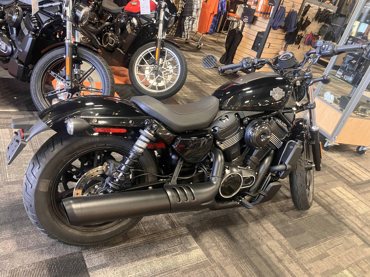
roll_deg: -16.1
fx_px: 299
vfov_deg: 49.7
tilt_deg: -26.8
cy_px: 138
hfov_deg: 63.4
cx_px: 185
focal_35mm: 28
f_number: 1.8
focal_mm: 3.99
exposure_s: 1/60
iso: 320
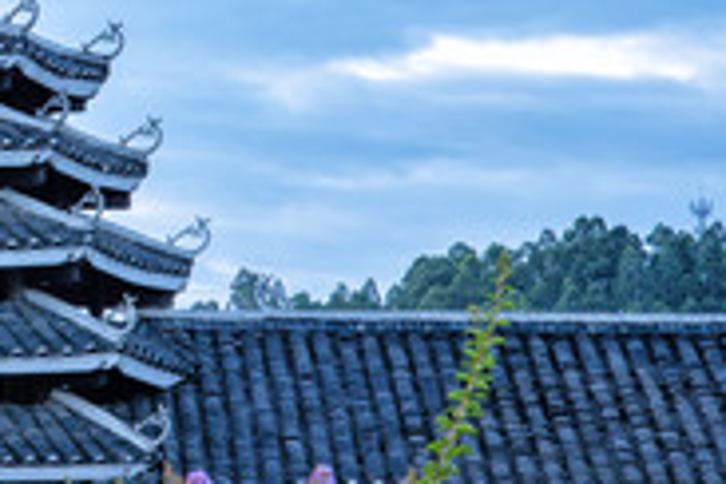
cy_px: 71
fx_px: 5061
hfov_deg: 8.1
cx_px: -194
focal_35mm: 251
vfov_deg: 5.5
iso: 500
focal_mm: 85
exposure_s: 1/50
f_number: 8
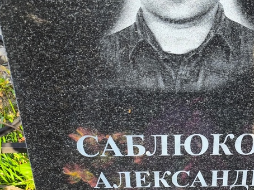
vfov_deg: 16.8
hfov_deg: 22.0
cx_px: 189
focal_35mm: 88
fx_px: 646
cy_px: 129
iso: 50
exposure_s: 1/152
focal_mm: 4.71
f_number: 1.7
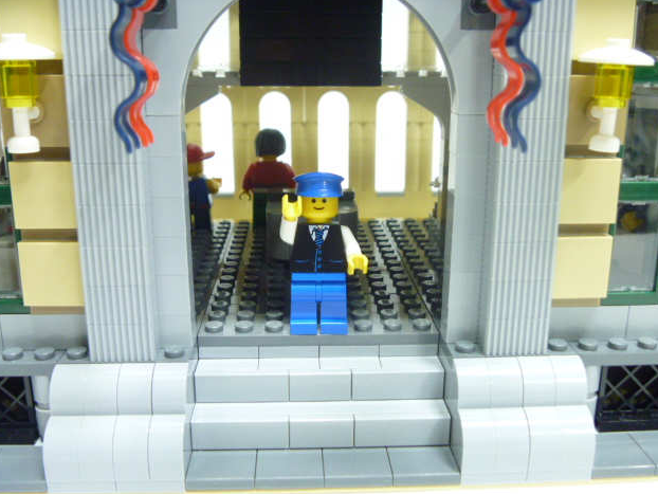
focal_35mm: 36
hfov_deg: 51.3
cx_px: 324
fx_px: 685
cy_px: 251
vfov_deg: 39.7
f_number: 3.5
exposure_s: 1/4
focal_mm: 6.3
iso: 400
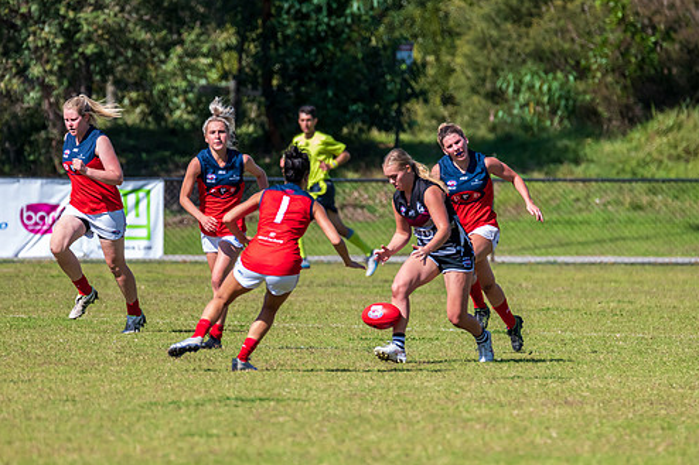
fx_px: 12267
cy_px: 286
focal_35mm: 632
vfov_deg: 2.2
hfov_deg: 3.3
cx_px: 362
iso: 800
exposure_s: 1/2000
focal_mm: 460
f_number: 7.1
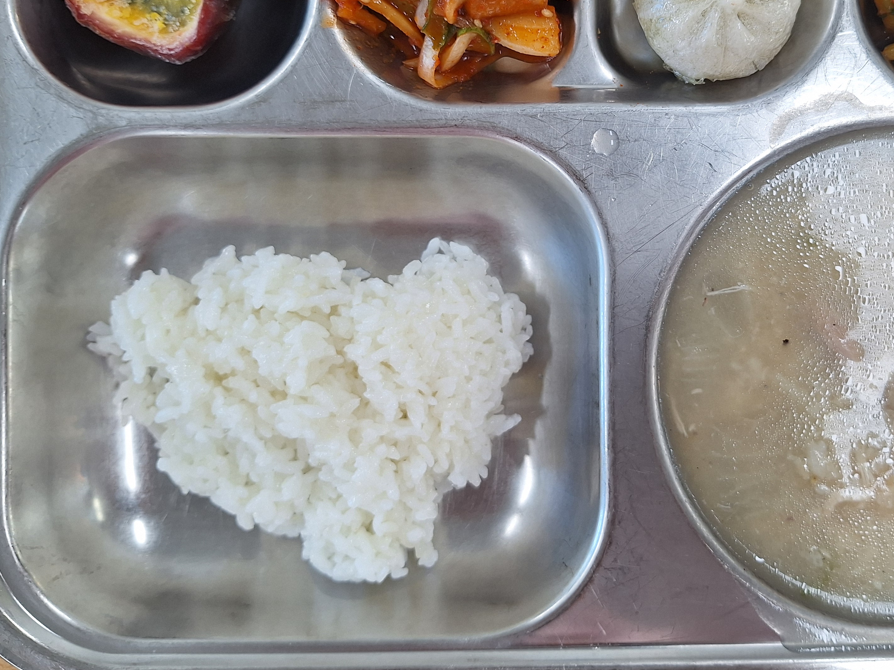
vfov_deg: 42.5
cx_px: 566
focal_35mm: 33
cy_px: 232
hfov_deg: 54.6
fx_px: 852
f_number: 1.8
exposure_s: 1/60
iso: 40
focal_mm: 5.54
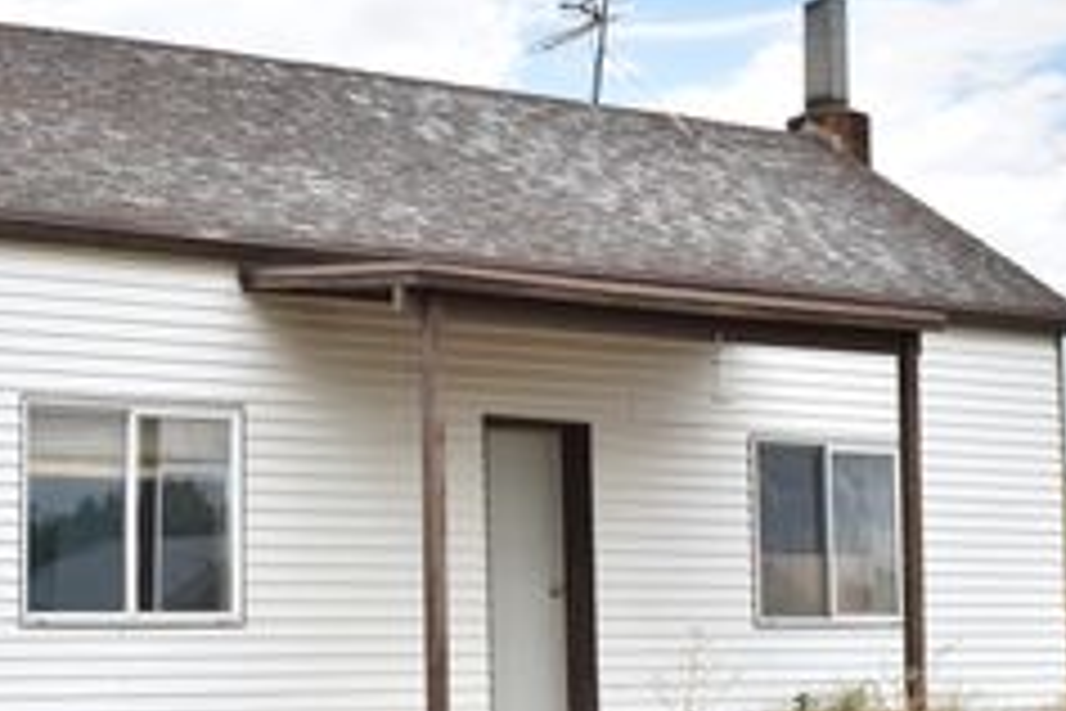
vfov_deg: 17.9
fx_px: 2250
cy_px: 452
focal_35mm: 76
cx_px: 288
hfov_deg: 26.4
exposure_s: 1/320
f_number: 5
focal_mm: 24
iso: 100
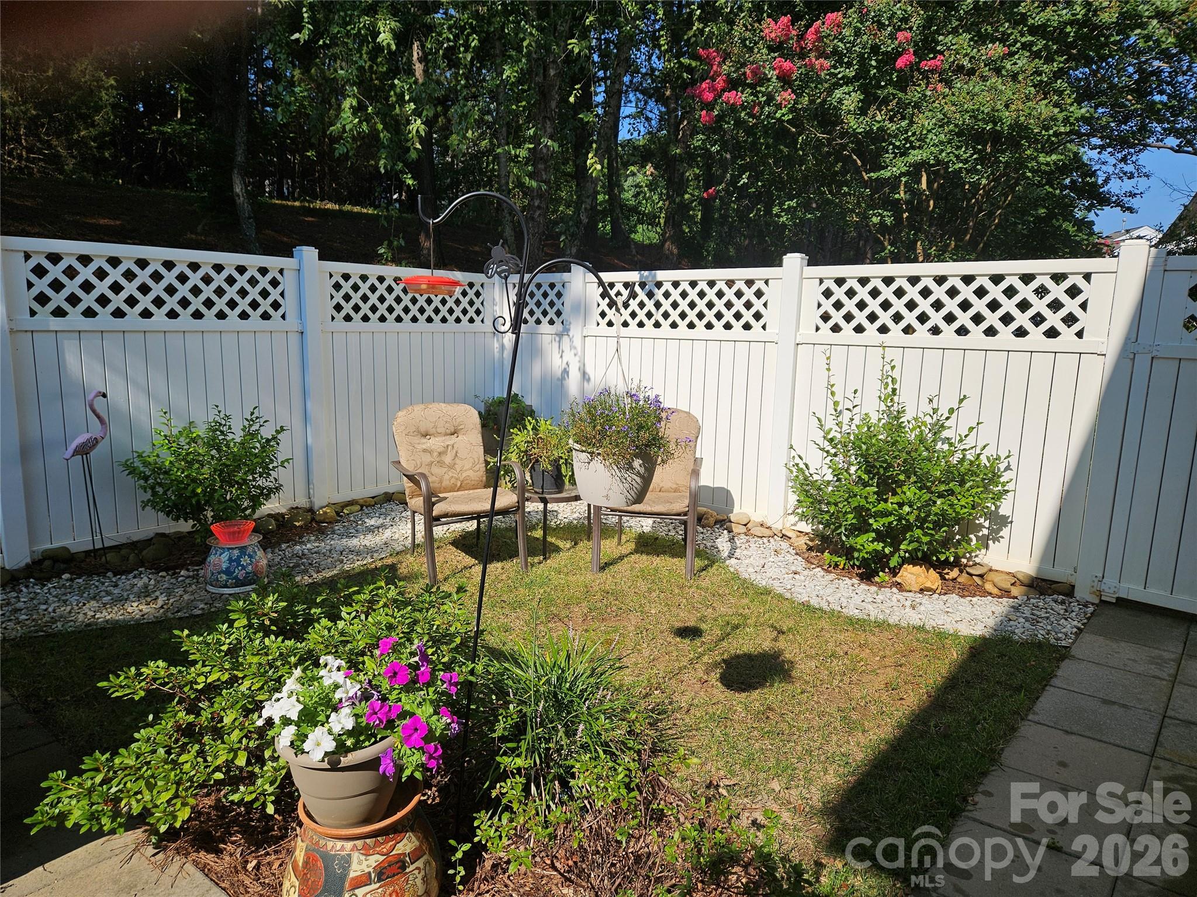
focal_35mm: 23
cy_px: 448
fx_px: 795
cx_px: 598
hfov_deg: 73.9
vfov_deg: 58.9
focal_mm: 5.4
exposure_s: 1/2180
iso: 25
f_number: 1.8
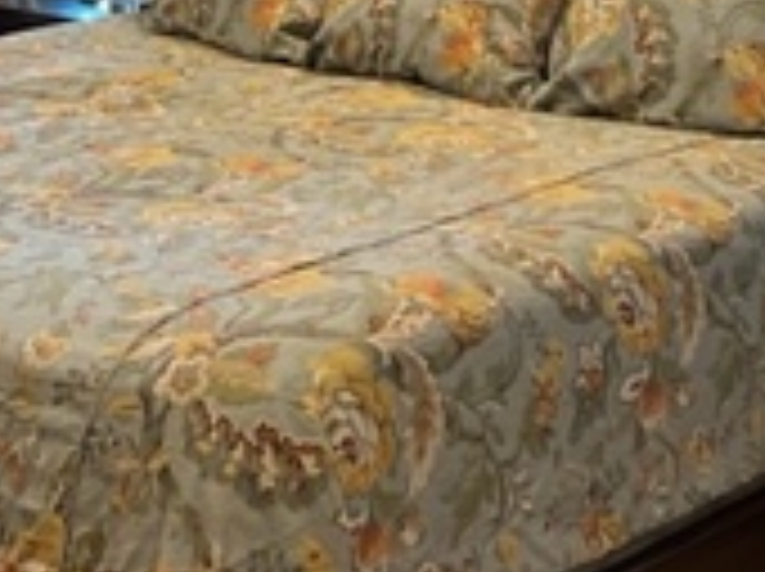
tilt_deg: -4.9
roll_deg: -0.9
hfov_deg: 20.0
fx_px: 2163
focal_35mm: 98
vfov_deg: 14.5
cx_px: 464
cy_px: -135
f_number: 1.5
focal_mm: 5.7
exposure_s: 1/60
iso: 250
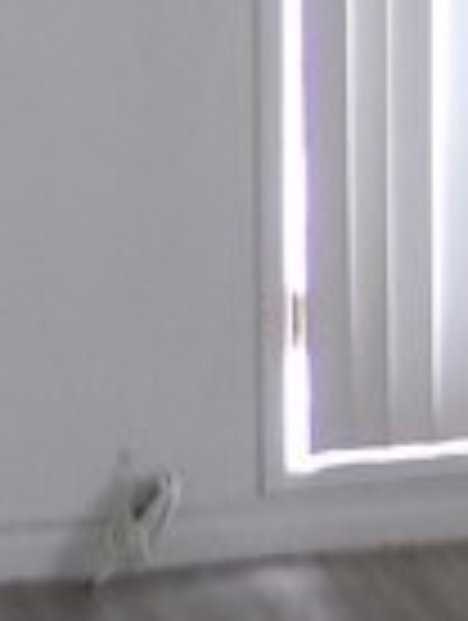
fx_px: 3199
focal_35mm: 178
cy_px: 32
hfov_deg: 8.0
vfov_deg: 11.0
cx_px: 873
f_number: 3.7
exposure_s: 1/34
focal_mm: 4.3
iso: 200
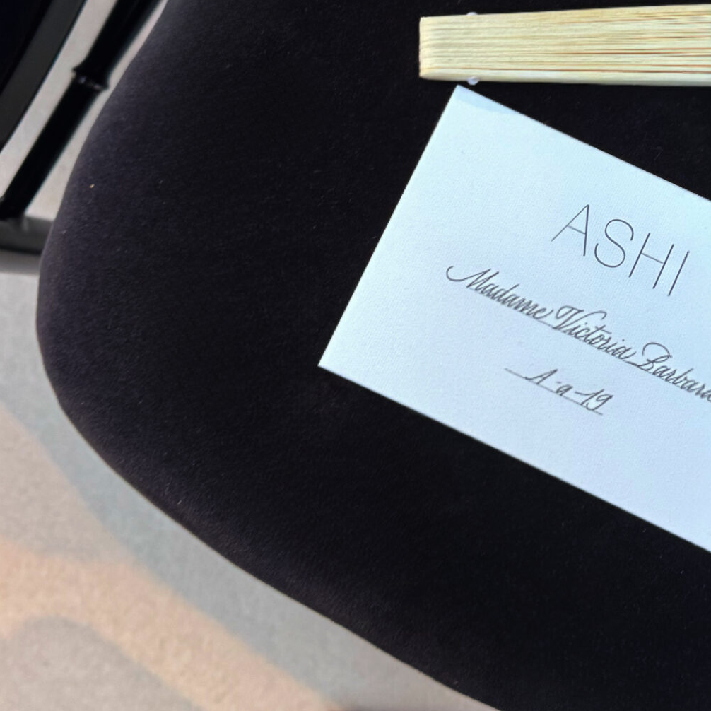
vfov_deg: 30.8
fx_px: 1255
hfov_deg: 30.3
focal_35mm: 54
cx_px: 635
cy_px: 137
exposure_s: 1/78
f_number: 1.78
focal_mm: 6.76
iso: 200
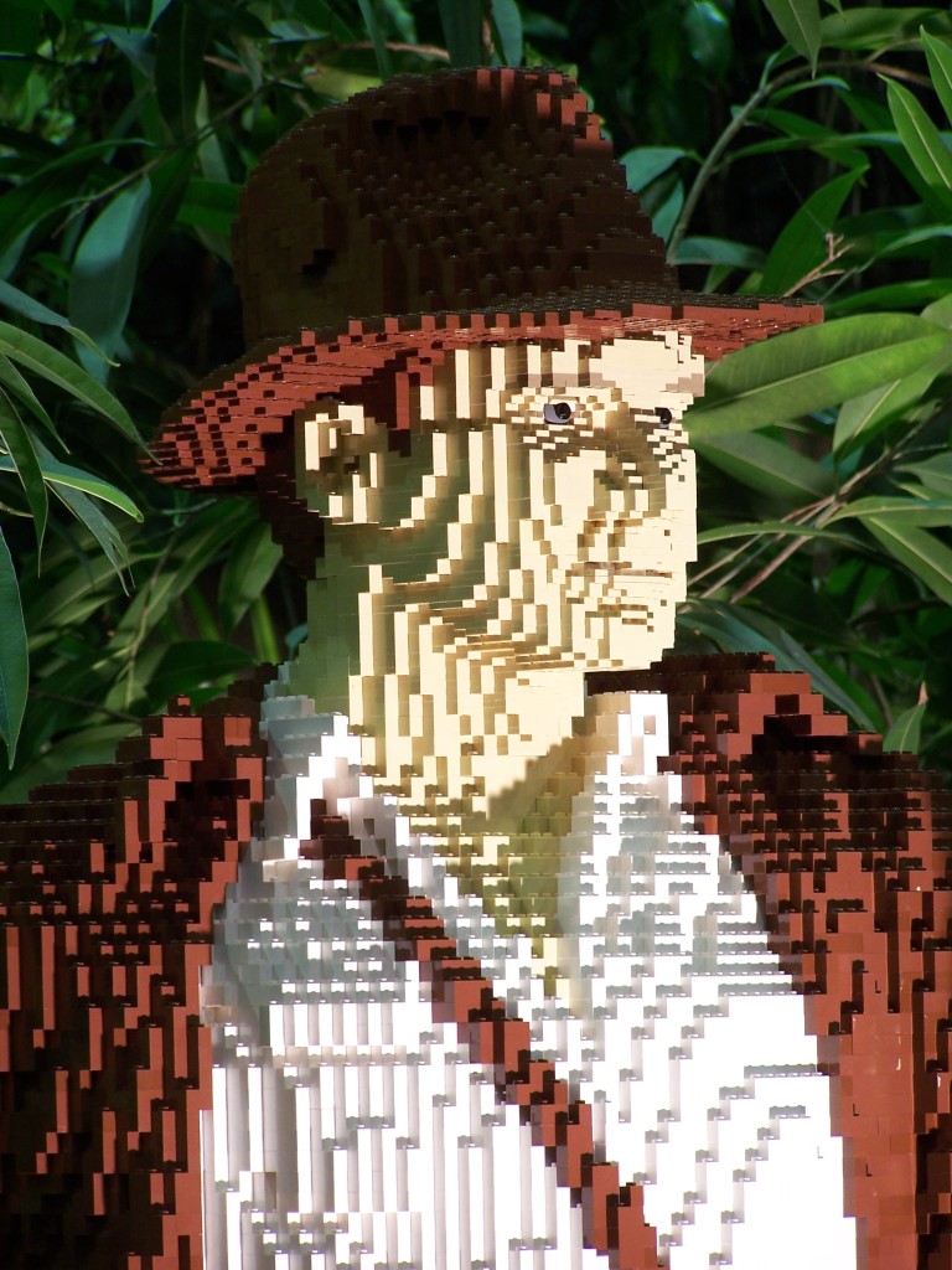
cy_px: 635
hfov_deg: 6.8
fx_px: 7994
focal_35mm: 218
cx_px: 476
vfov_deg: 9.1
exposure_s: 1/6
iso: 80
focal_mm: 36.2
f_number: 3.2
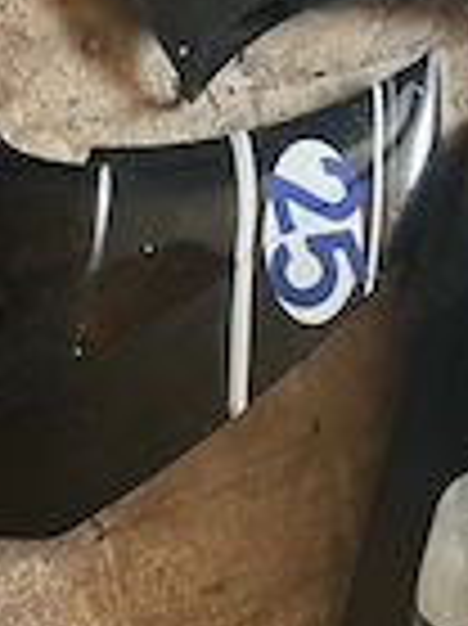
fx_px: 1354
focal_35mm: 75
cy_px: 0
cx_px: 166
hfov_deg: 19.6
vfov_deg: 24.8
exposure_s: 1/60
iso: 320
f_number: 1.6
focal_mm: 4.2
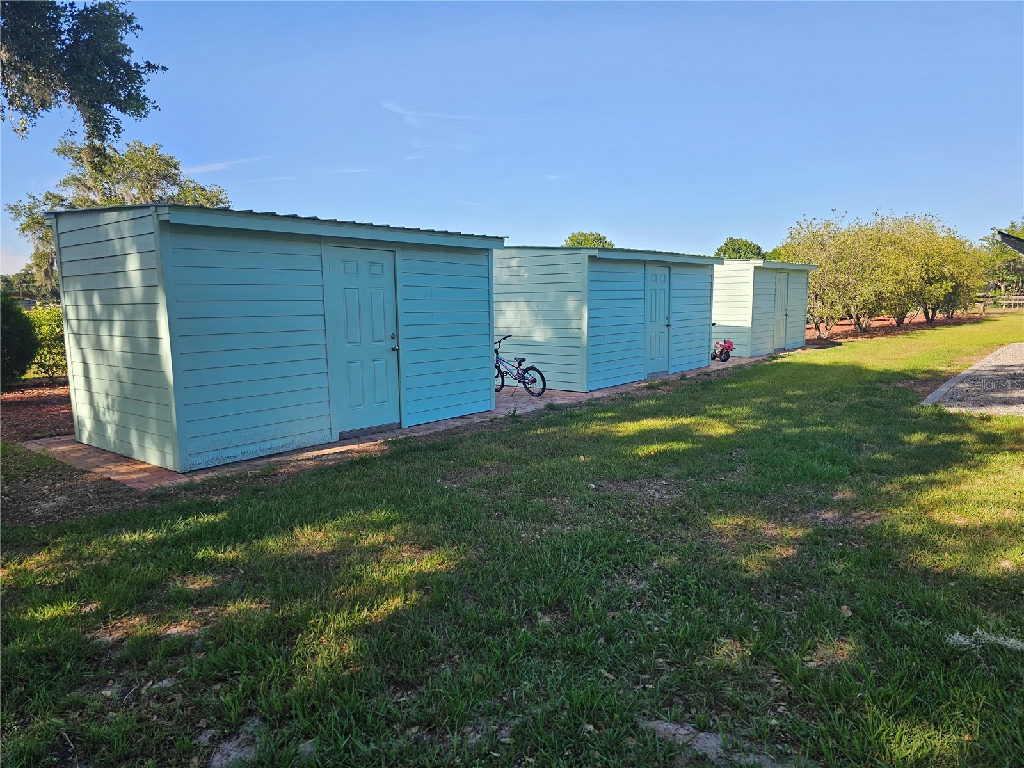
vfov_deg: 58.9
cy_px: 384
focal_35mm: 23
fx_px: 680
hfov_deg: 73.9
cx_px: 512
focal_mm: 6.3
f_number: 1.7
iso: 20
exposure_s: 1/457
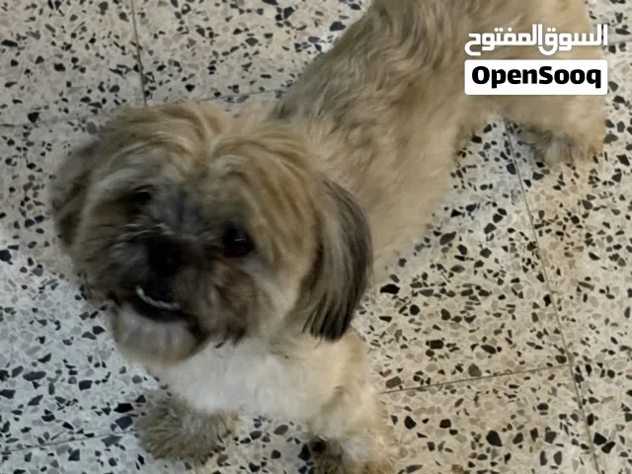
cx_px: 316
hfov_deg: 36.8
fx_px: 949
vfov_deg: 28.0
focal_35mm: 52
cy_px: 237
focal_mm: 5.96
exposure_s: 1/25
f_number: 1.6
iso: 250
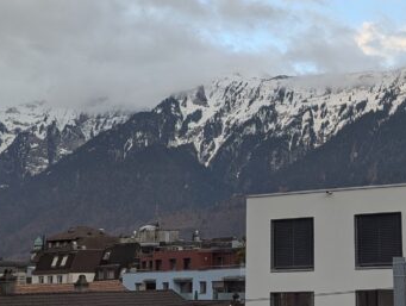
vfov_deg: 20.4
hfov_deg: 25.9
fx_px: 846
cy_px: 88
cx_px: 382
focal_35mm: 72
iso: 45
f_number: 1.85
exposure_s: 1/200
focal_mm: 6.81
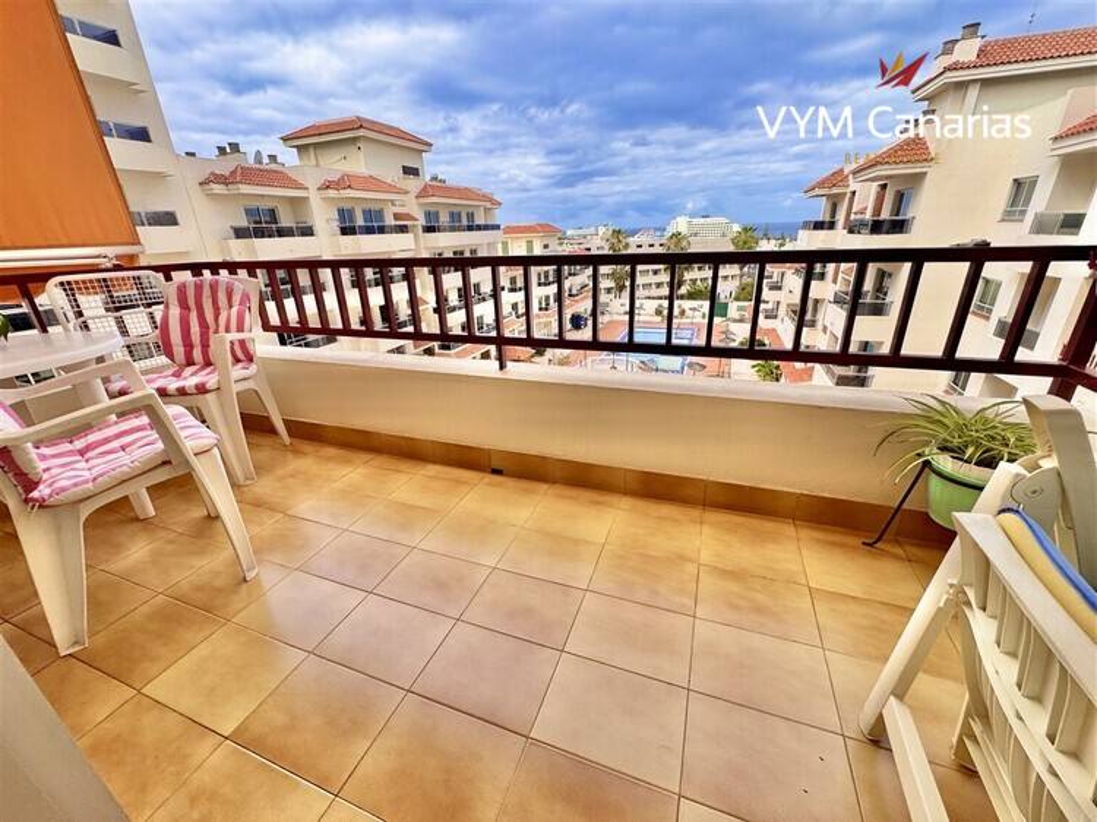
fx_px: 444
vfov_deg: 85.6
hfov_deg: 102.1
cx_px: 548
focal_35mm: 14
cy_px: 411
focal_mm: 2.22
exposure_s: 1/741
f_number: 2.2
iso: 40
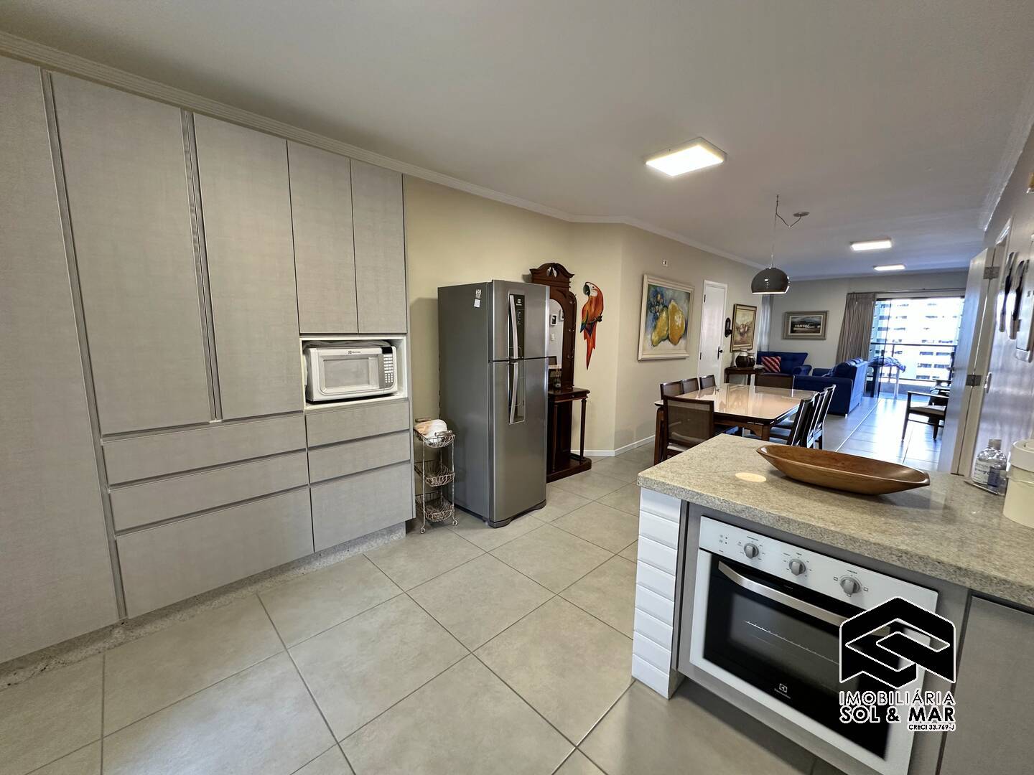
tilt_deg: -8.5
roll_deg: -0.8
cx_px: 517
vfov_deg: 85.7
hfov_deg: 102.1
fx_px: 418
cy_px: 388
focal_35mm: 14
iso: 200
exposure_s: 1/60
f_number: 2.2
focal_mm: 2.22
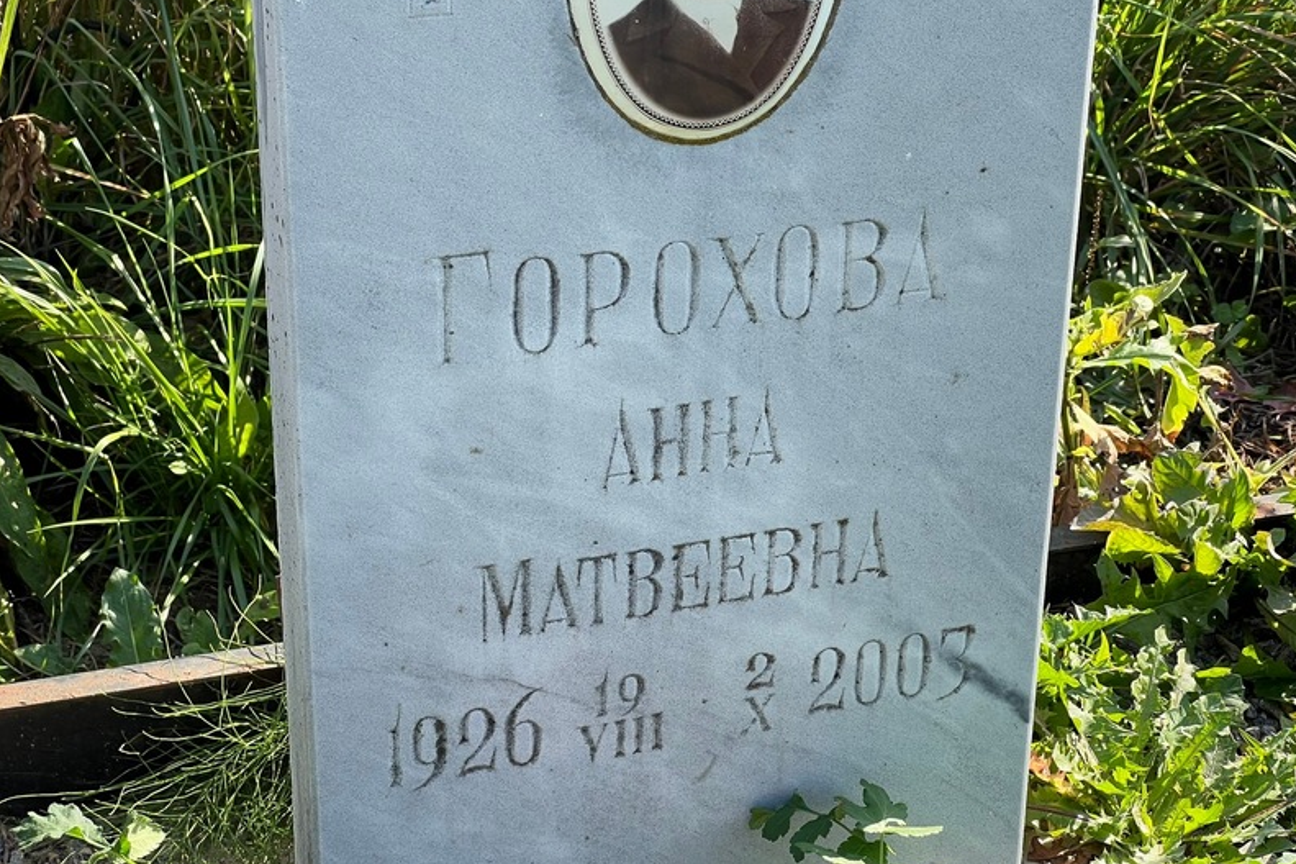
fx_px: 2915
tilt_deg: -29.5
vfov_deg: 16.8
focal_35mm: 81
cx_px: 654
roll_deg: +1.3
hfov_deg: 25.1
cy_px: 428
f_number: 2.8
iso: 32
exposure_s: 1/174
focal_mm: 9
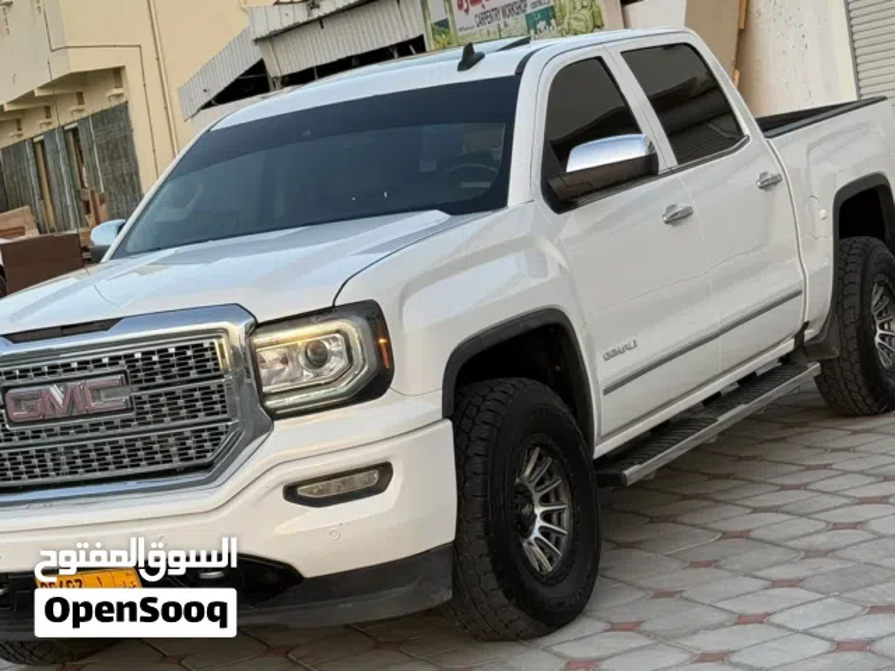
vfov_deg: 38.7
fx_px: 957
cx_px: 448
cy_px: 336
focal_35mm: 37
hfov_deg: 50.1
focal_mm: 6.76
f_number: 1.78
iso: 100
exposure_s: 1/326
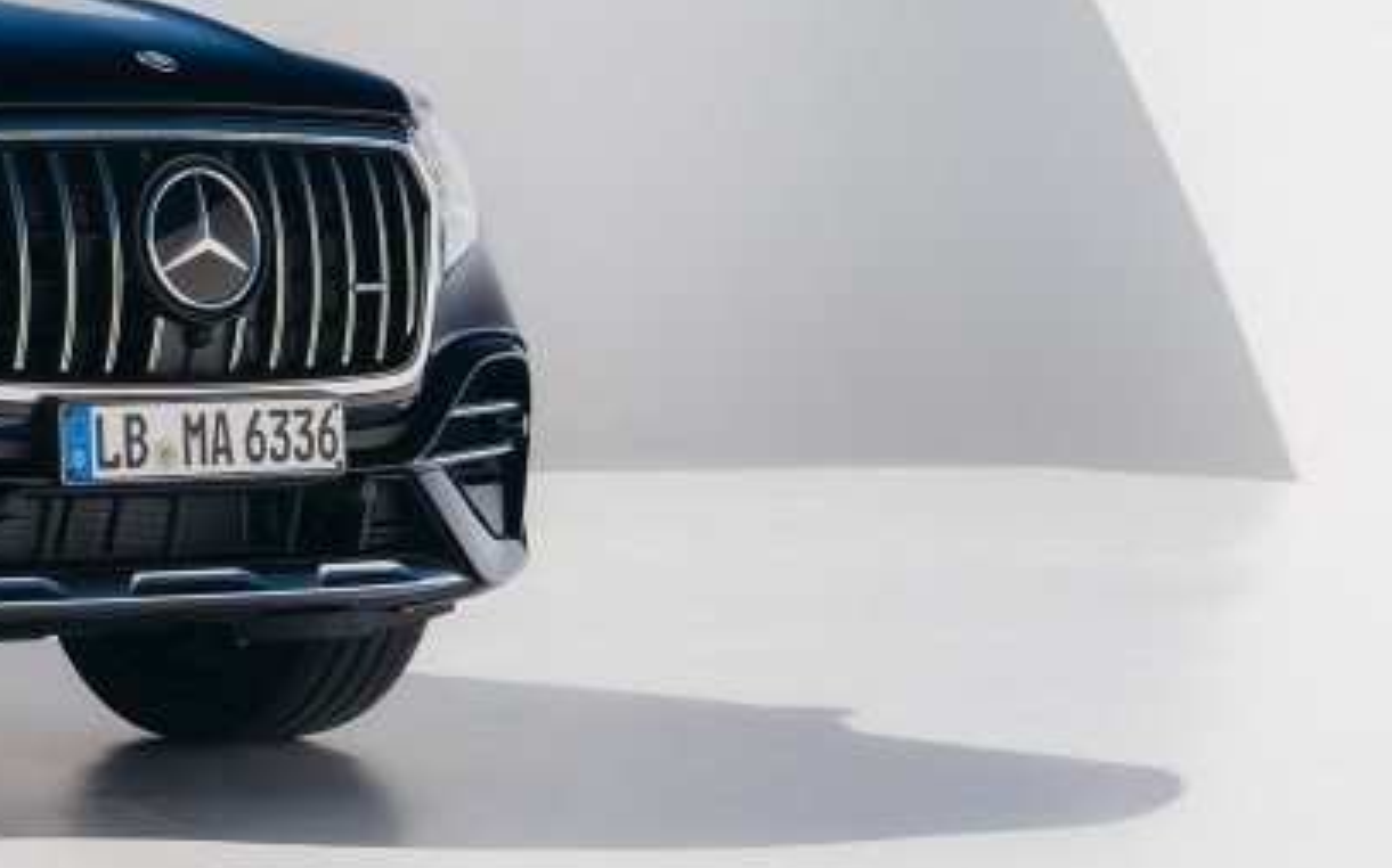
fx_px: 5233
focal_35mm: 138
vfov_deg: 9.4
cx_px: -537
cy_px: 62
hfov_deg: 14.4
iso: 100
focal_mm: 34
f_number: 5
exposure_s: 1/500
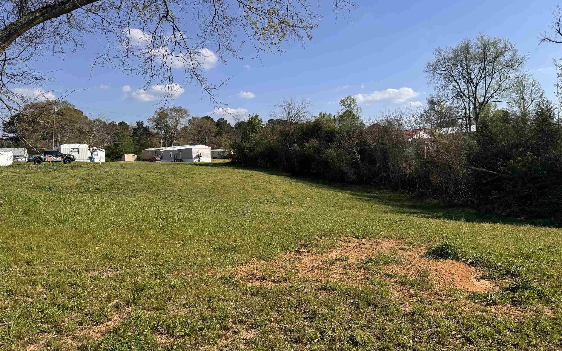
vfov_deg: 47.5
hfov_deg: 70.4
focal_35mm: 26
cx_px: 279
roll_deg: +1.6
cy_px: 158
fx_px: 398
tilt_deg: +0.1
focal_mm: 6.76
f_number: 1.78
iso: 80
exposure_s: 1/4310
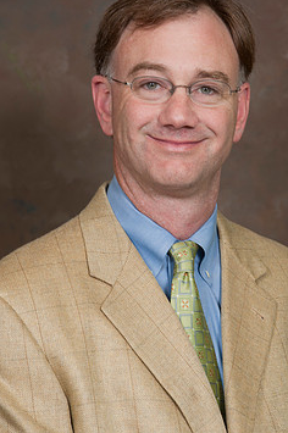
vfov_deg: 8.6
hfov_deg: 5.7
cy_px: 201
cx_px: 180
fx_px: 2897
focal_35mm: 241
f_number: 5.6
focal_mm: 190
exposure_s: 1/100
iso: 320
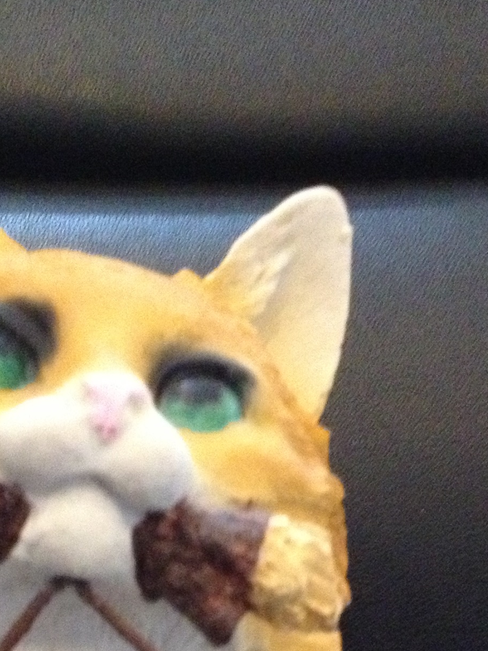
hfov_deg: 17.3
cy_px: 710
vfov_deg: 21.8
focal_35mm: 85
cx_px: 153
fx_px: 1597
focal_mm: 4.28
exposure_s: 1/15
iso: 640
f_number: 2.4
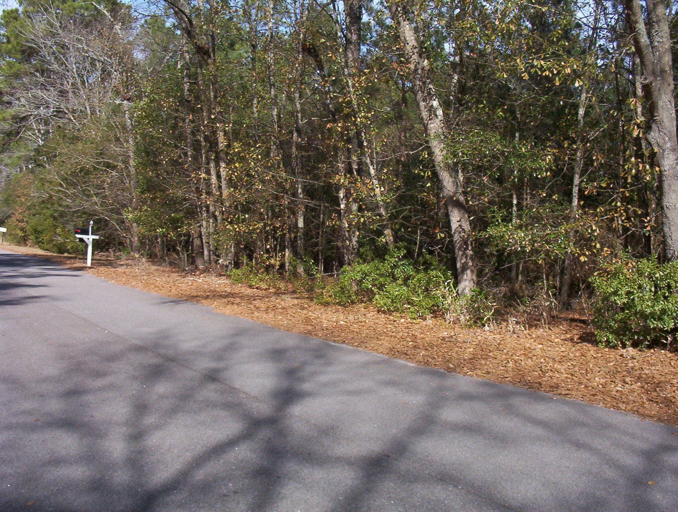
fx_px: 766
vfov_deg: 37.0
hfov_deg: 47.8
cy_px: 256
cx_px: 339
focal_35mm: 39
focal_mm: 6
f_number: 4.5
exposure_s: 1/473
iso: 100
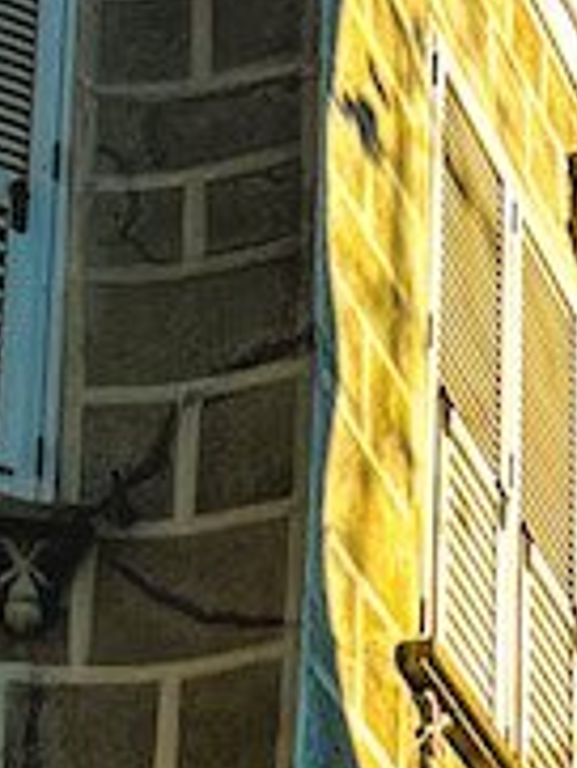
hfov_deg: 10.1
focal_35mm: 147
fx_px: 3263
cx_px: 505
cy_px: 1731
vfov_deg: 11.5
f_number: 1.5
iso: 50
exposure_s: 1/1900
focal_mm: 5.7
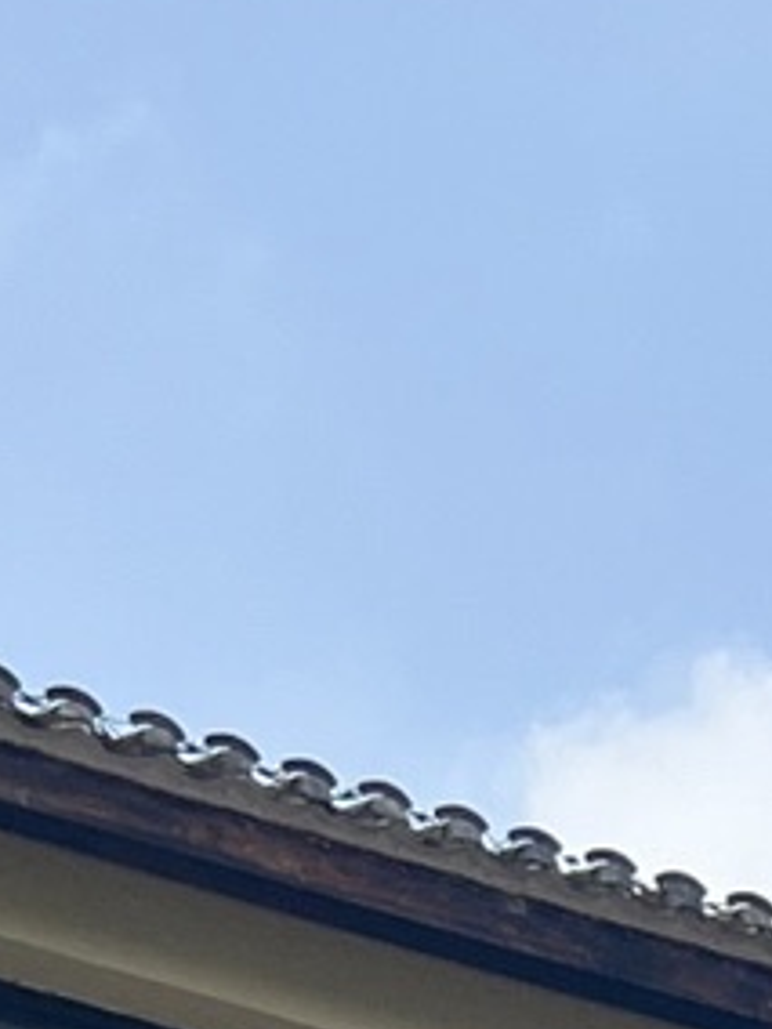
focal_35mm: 183
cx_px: 906
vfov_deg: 8.5
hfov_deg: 8.0
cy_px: 3337
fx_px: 5442
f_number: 1.6
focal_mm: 5.1
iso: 50
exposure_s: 1/5848
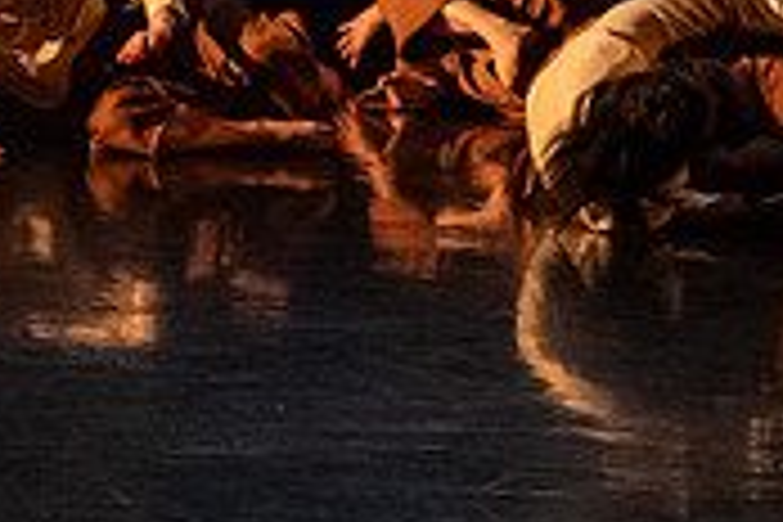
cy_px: -414
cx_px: -518
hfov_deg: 8.6
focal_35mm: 232
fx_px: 5046
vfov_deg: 5.8
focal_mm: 52
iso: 4000
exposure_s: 1/400
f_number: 4
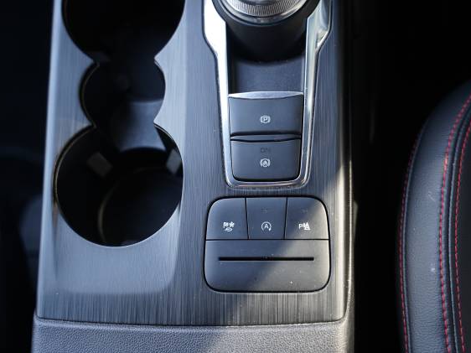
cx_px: 261
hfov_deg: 40.5
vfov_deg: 30.9
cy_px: 178
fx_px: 638
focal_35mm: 47
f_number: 2.8
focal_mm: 42.8
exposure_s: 1/60
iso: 800
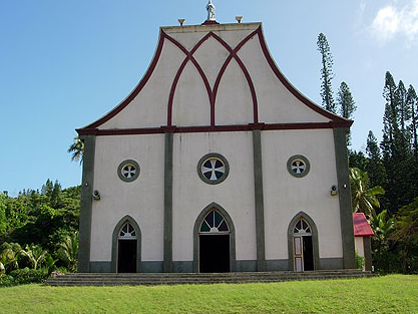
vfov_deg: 35.1
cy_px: 164
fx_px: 495
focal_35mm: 41
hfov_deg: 45.8
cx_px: 204
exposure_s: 1/497
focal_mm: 7.8
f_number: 4.8
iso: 79
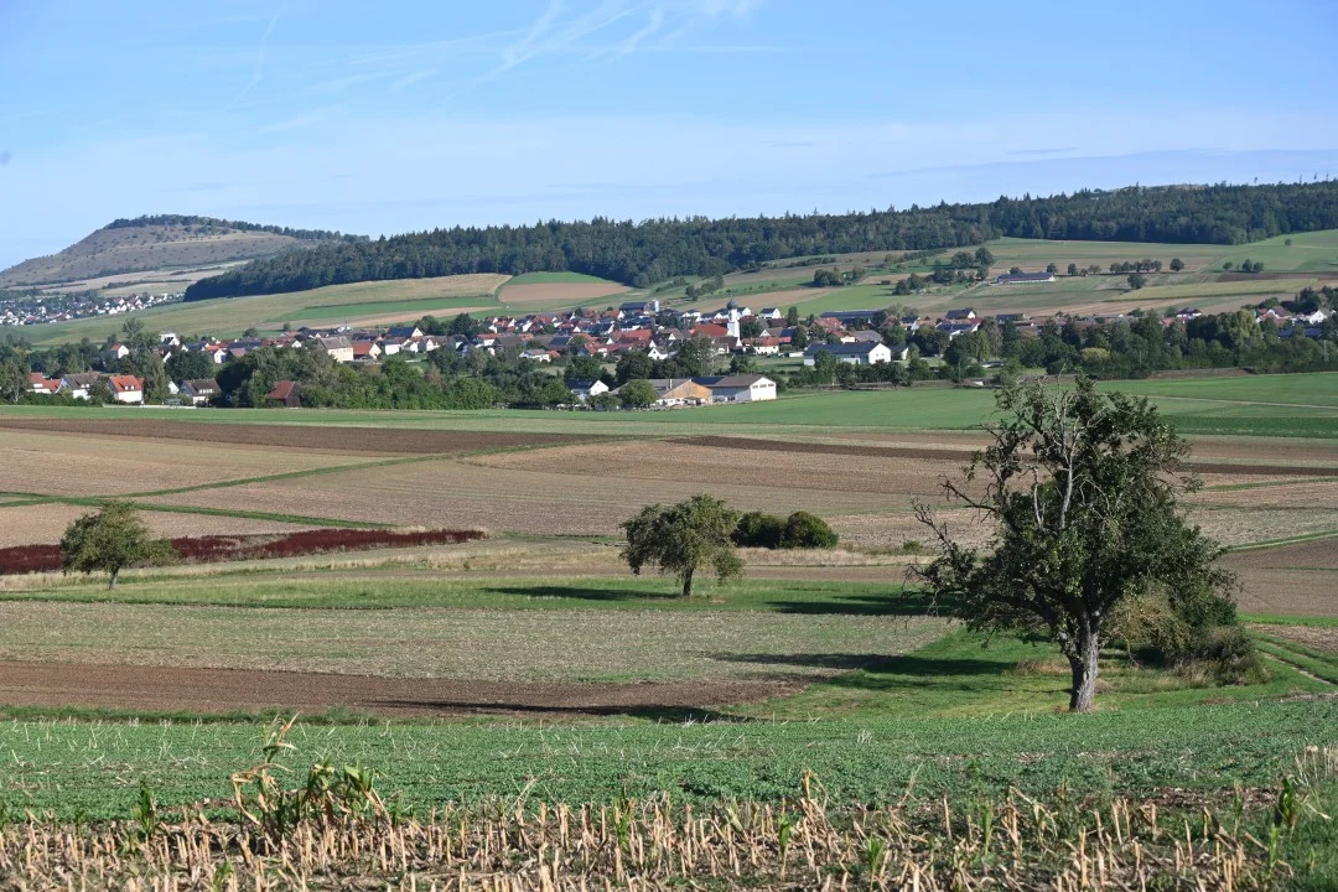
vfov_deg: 19.5
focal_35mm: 70
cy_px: 446
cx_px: 669
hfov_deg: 28.8
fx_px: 2601
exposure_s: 1/400
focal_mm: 70
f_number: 7.1
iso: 100
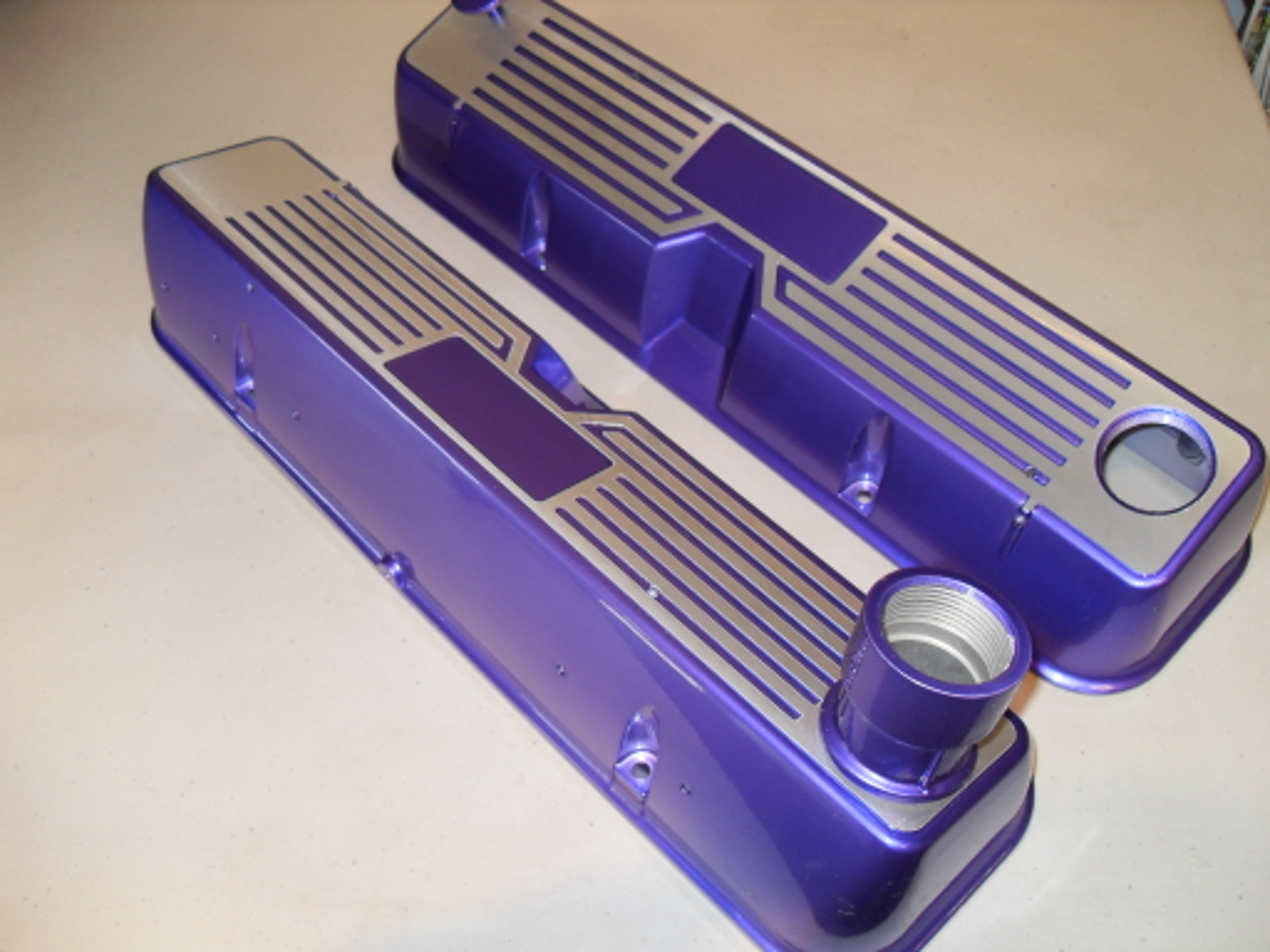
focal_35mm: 34
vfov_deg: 41.8
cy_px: 476
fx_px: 1247
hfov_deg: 54.0
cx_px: 635
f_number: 2.8
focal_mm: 6.3
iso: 100
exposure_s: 1/45
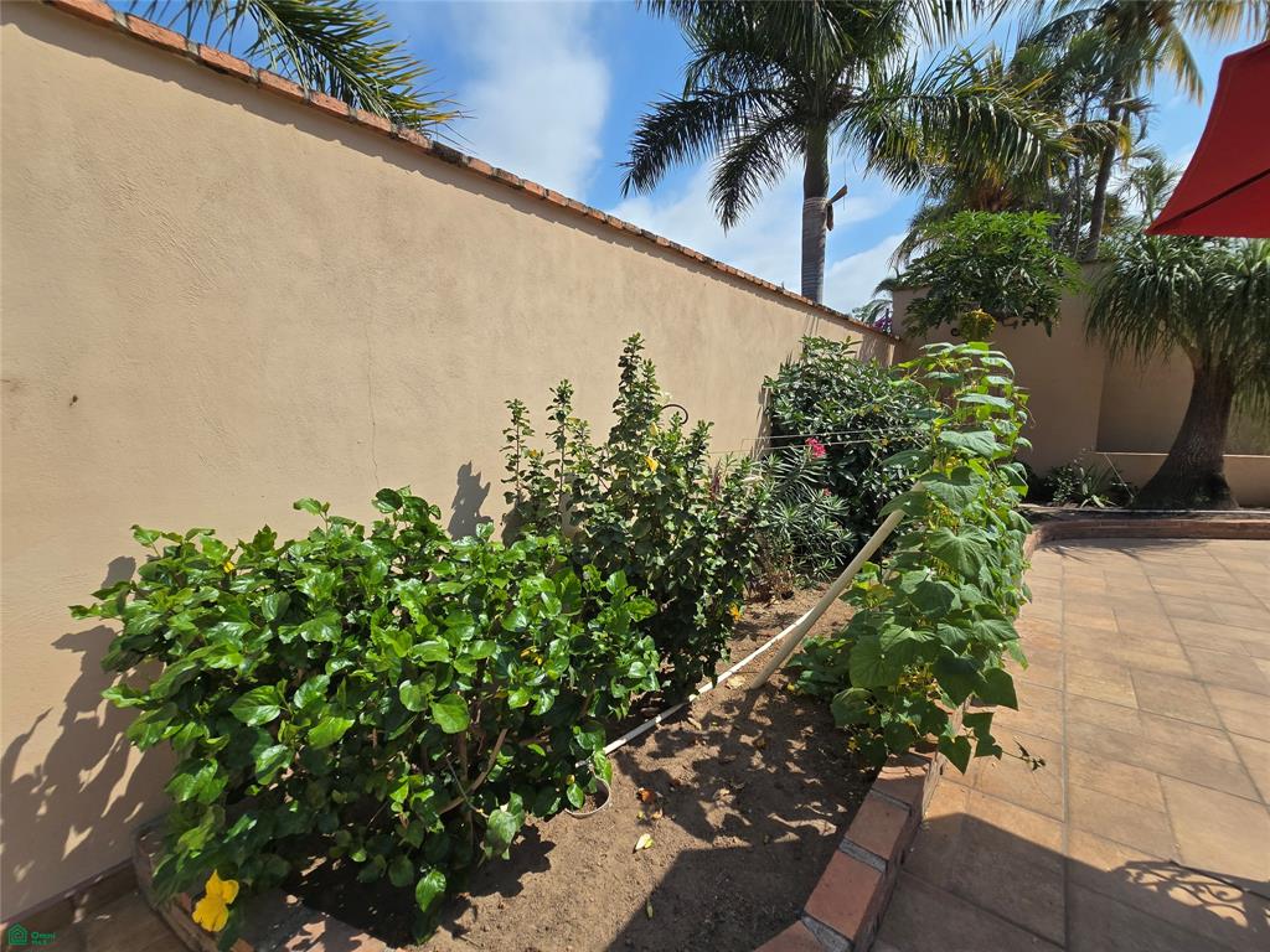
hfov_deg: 106.2
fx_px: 477
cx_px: 635
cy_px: 476
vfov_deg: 89.9
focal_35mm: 13
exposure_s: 1/2790
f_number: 2.2
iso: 50
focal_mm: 2.2
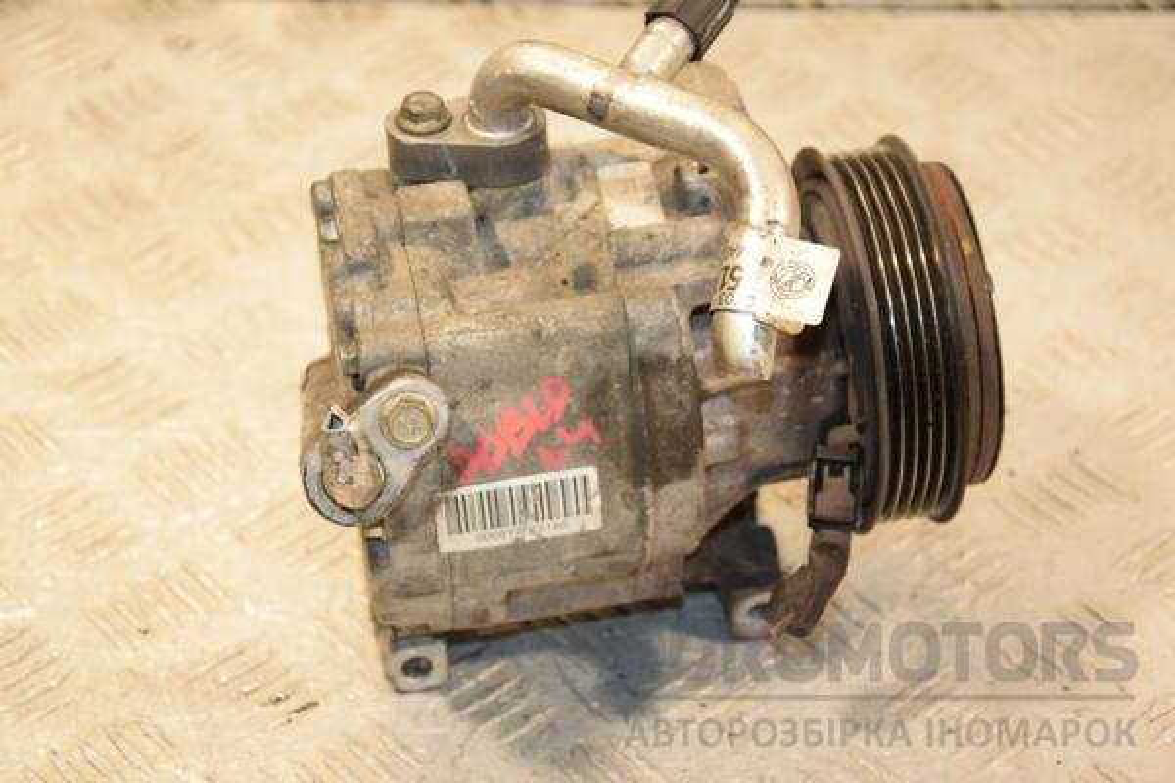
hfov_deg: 23.4
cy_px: 392
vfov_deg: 15.7
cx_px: 588
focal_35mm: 87
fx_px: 2839
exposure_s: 1/200
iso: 800
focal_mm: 58
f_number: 5.3
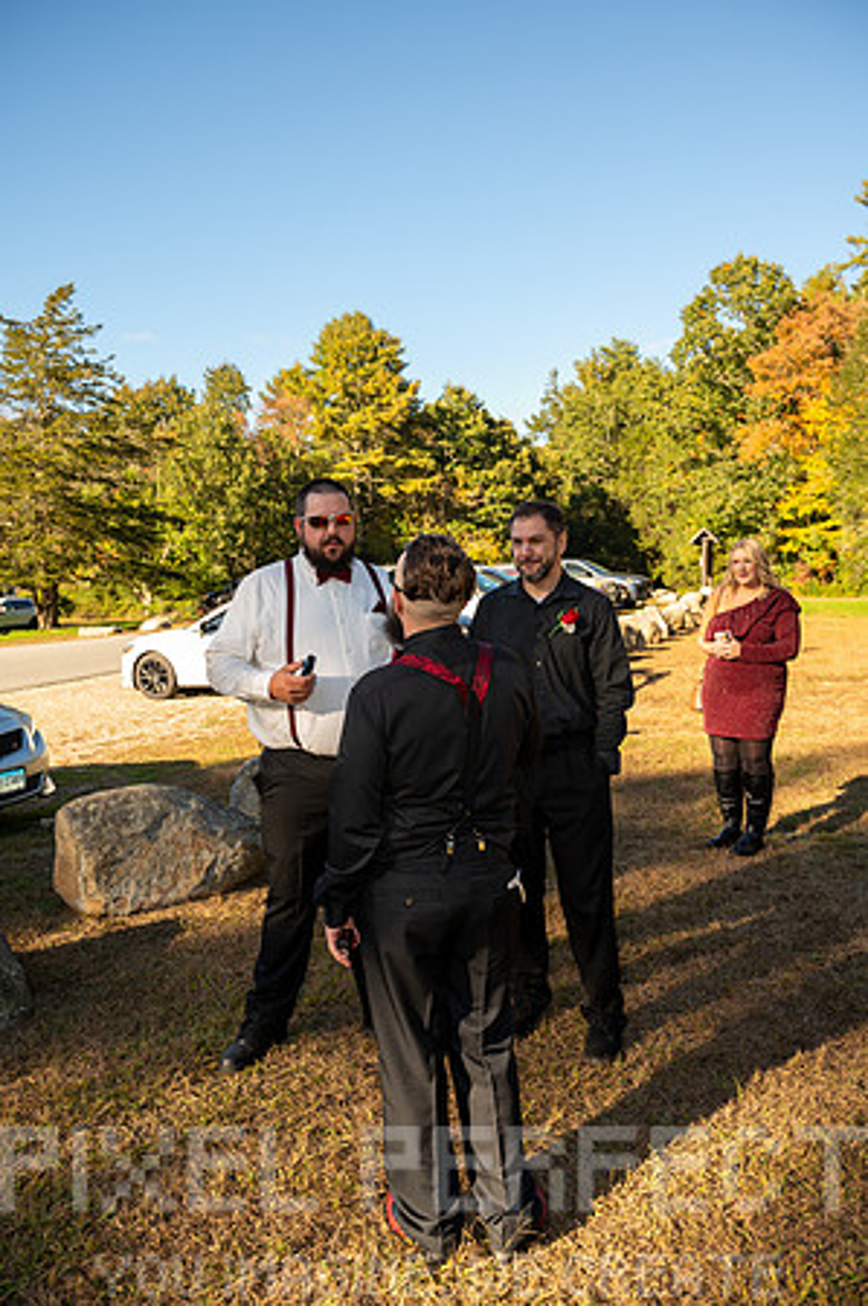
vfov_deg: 62.8
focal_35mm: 30
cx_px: 434
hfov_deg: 44.2
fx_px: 1069
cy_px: 653
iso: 125
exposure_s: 1/200
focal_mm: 29.5
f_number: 4.5
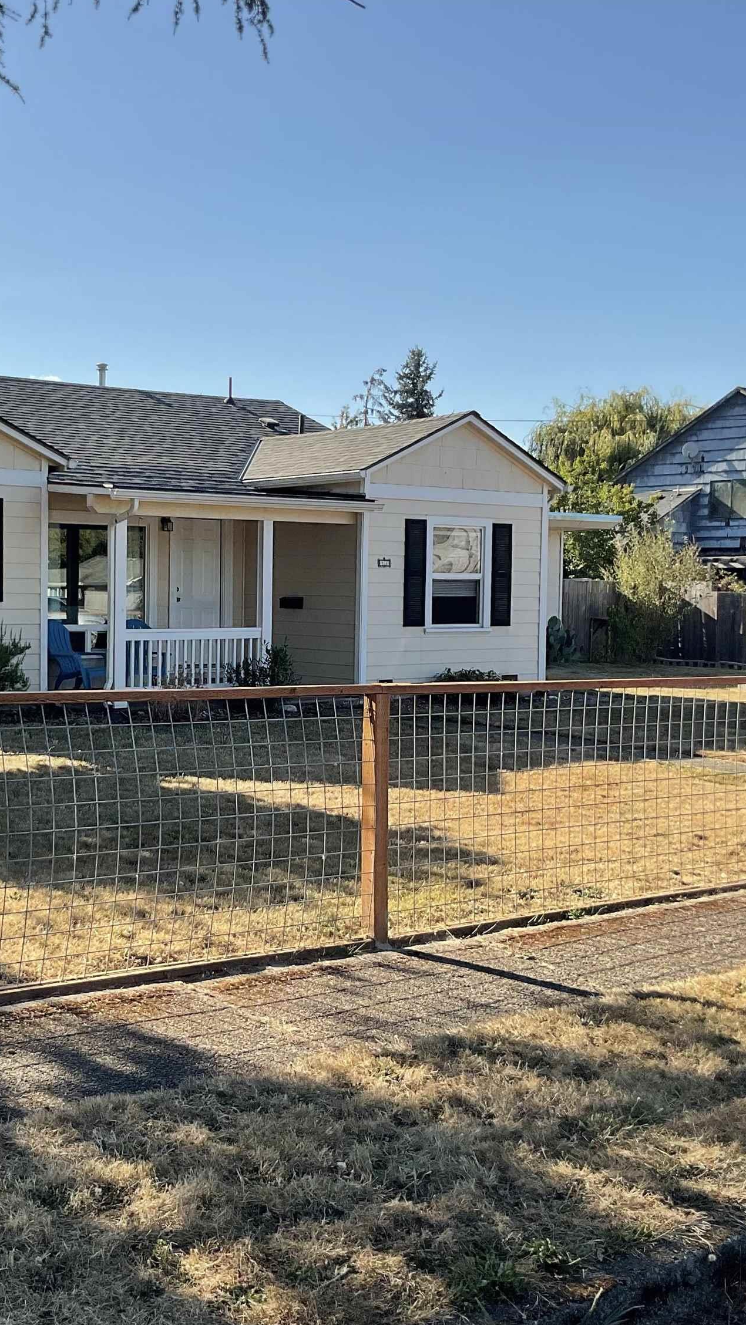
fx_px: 1512
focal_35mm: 43
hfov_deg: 27.4
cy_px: 662
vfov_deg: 47.4
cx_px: 204
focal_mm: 3
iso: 16
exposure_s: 1/1168
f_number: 1.8
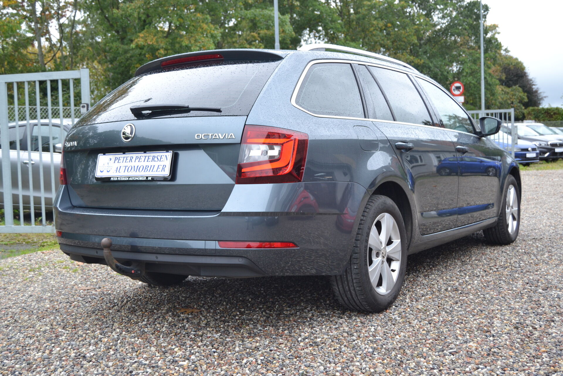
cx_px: 282
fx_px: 610
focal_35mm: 39
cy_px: 188
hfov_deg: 49.6
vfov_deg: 34.2
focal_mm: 26
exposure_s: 1/125
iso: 180
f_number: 5.6
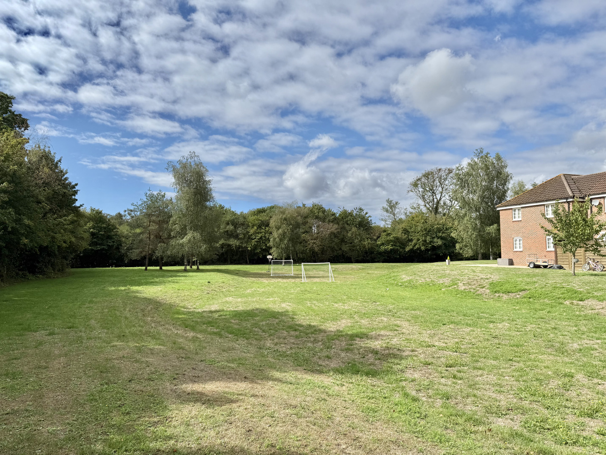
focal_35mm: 24
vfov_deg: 56.8
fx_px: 420
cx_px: 303
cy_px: 228
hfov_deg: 71.6
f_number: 1.78
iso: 80
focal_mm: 6.76
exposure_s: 1/6711
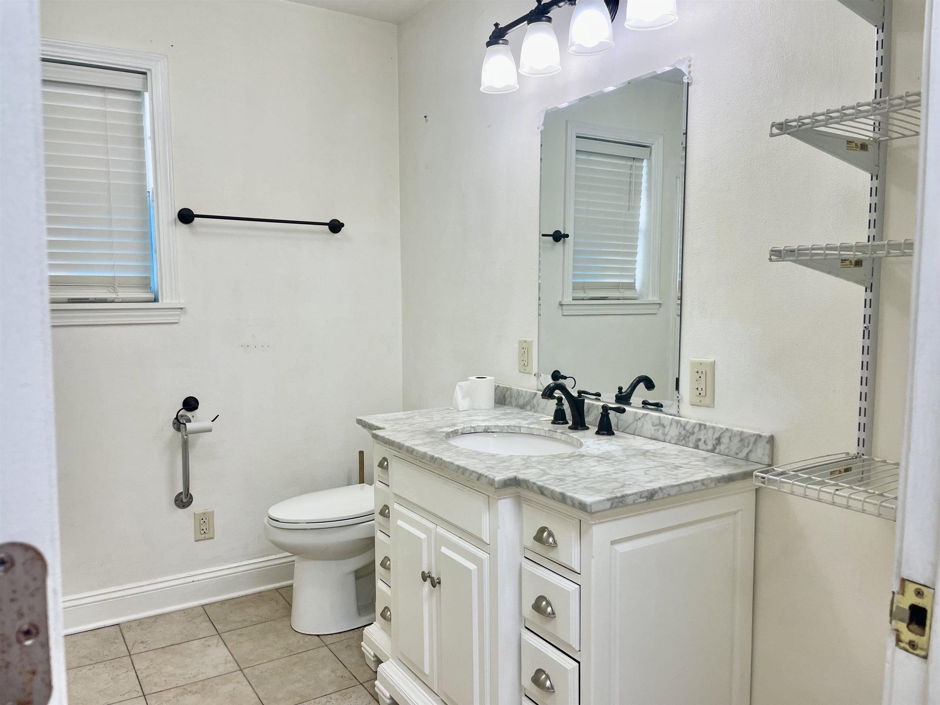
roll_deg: -0.4
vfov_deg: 53.1
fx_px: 706
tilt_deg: -4.3
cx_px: 470
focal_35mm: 26
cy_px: 352
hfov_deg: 67.3
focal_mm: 4.2
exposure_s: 1/120
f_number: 1.6
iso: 40
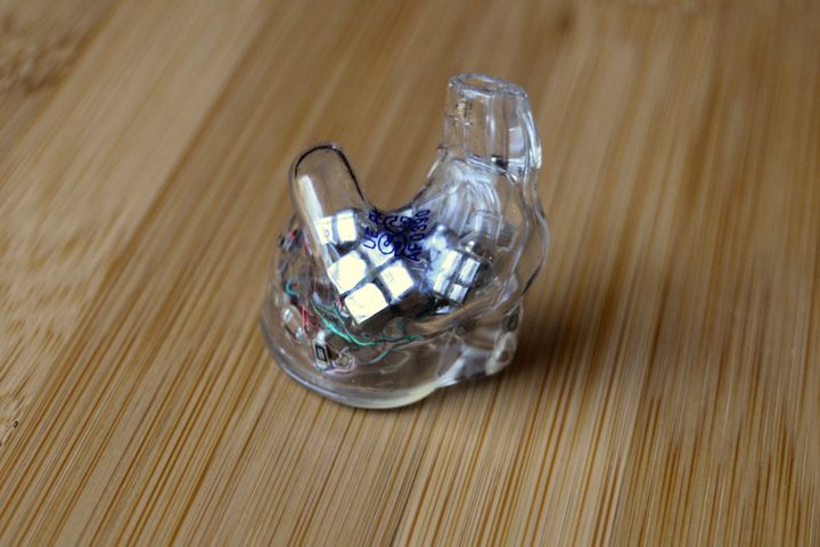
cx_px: 410
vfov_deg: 28.9
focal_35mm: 46
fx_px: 1059
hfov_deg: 42.3
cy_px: 274
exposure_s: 1/50
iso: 400
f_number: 4.2
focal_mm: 31
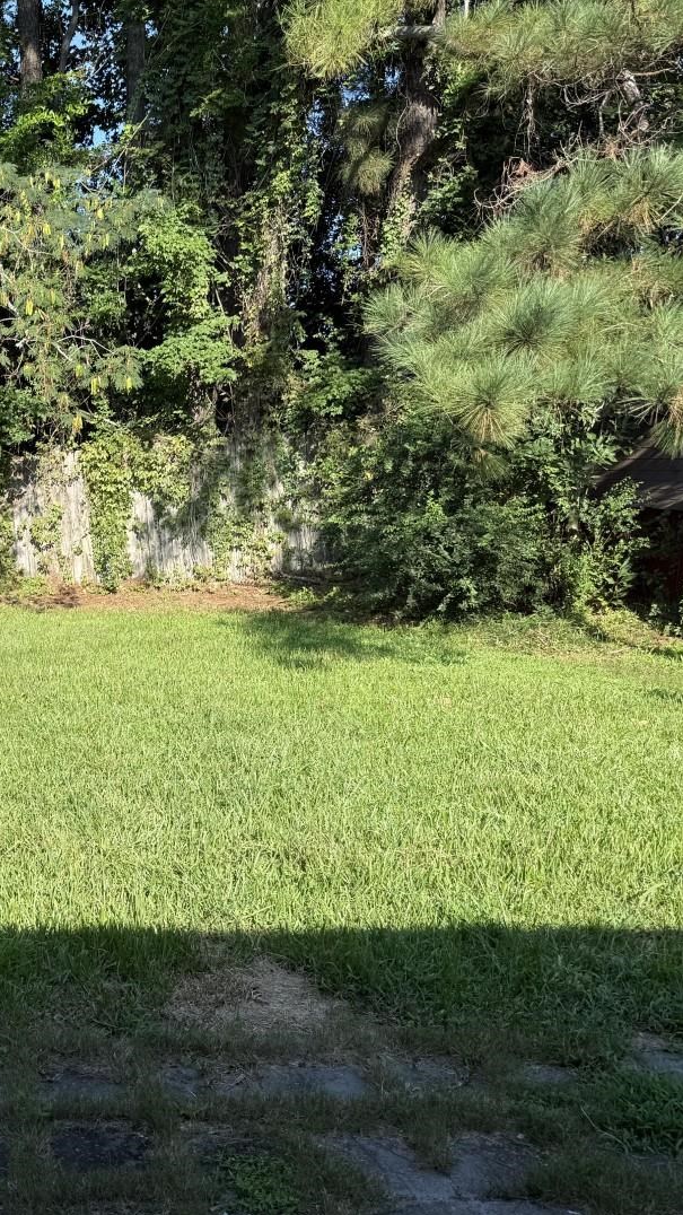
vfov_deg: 56.6
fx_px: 1127
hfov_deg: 30.7
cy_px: 609
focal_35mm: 35
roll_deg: +0.8
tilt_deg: -8.8
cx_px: -36
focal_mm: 6.76
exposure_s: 1/1689
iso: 80
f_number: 1.78
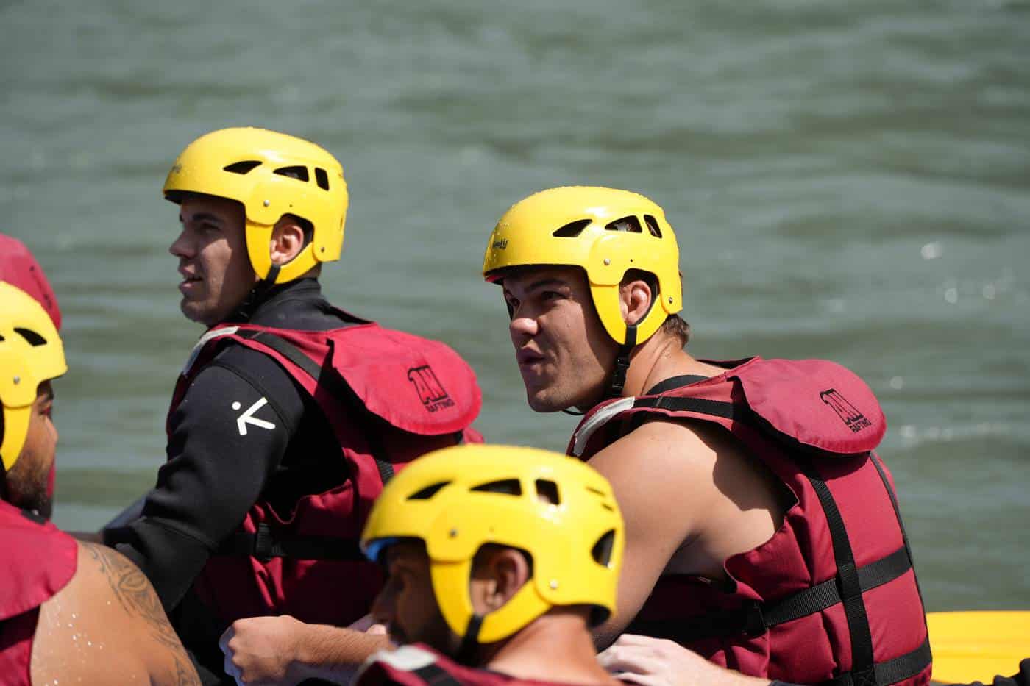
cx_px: 515
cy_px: 343
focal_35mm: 159
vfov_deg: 8.6
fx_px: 4548
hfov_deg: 12.9
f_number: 4.5
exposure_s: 1/1000
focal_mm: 159
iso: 100
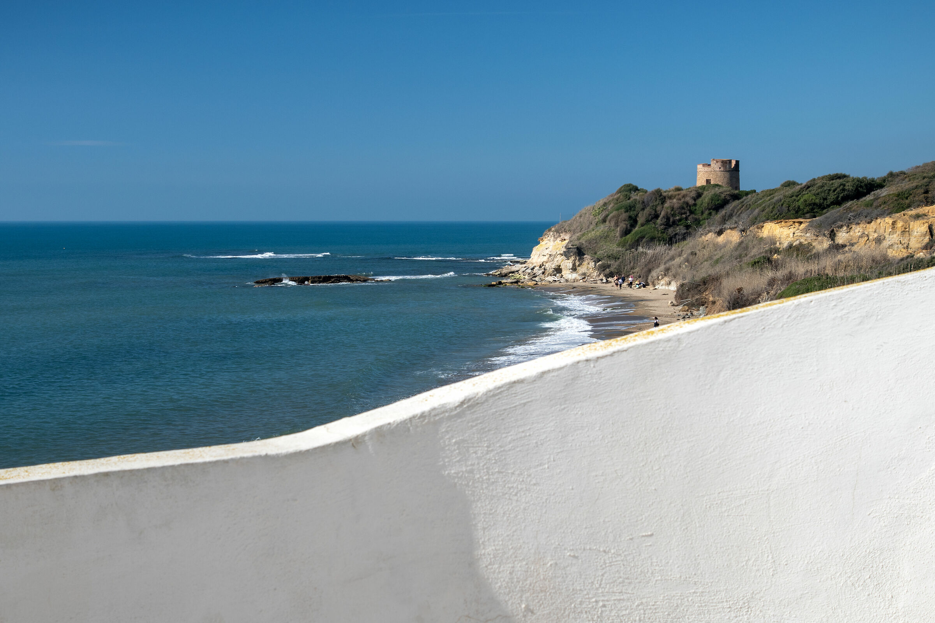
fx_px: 1558
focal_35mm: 60
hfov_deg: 33.4
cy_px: 312
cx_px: 468
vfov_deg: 22.6
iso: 100
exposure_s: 1/125
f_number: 9
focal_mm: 40
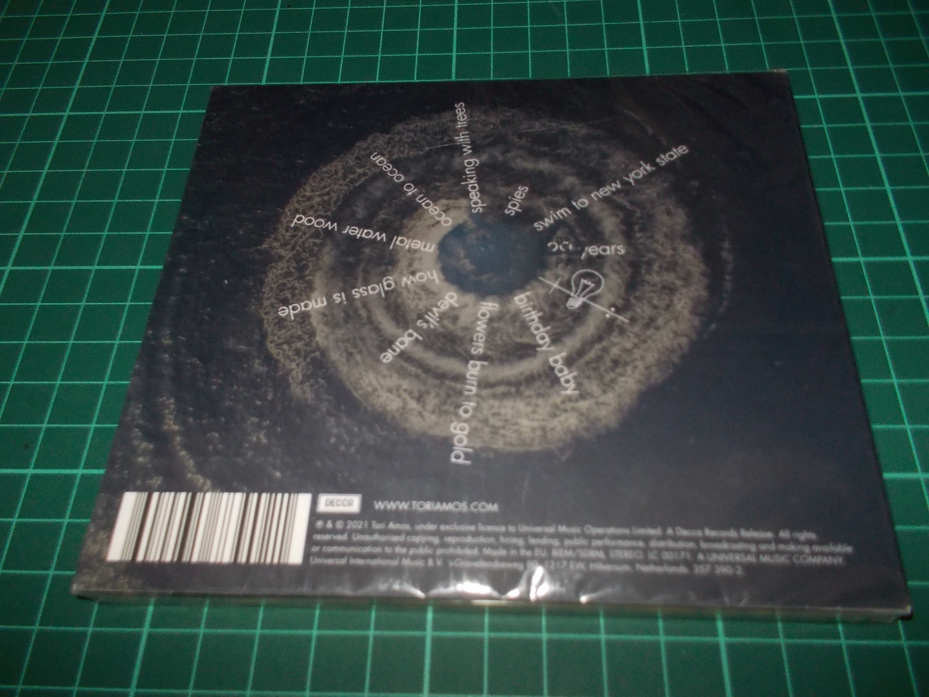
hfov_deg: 61.7
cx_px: 464
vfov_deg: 48.2
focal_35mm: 29
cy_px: 348
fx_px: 778
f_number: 3.3
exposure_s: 1/30
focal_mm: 4.1
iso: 200
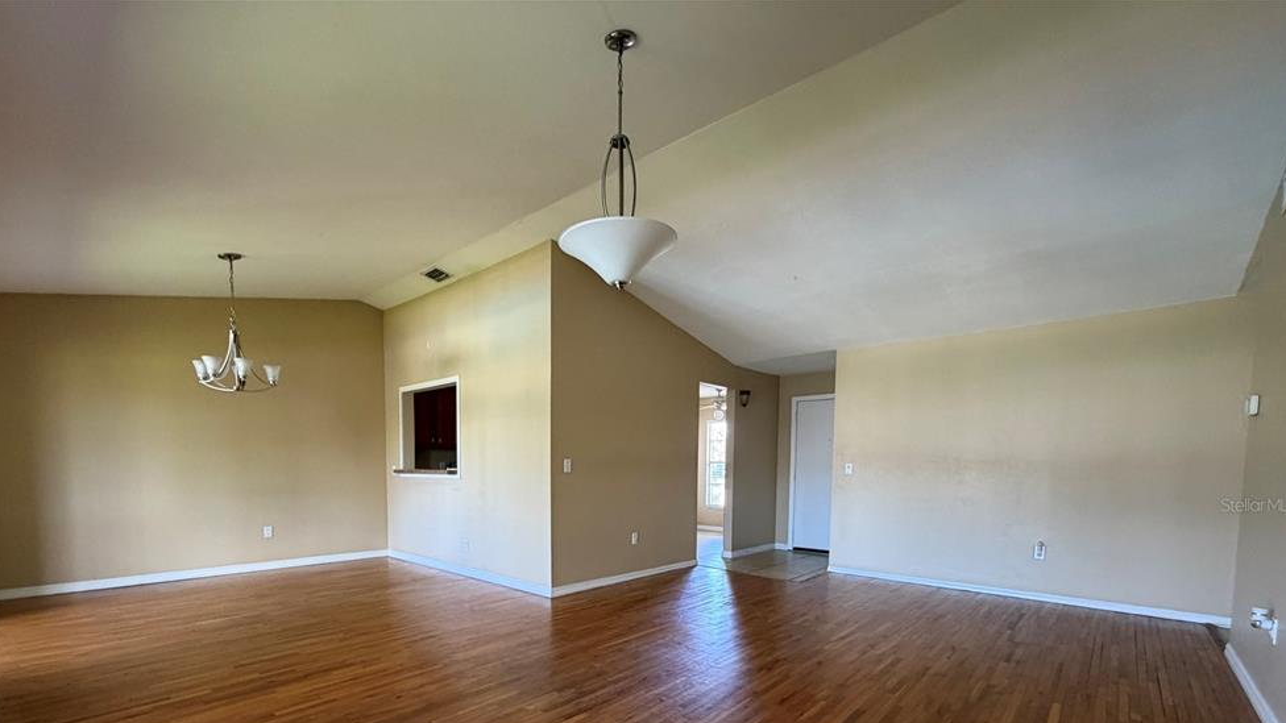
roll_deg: -1.1
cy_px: 504
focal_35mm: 16
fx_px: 546
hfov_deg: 99.3
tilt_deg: -4.3
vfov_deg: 64.6
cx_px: 626
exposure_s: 1/63
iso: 320
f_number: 2.2
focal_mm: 2.22
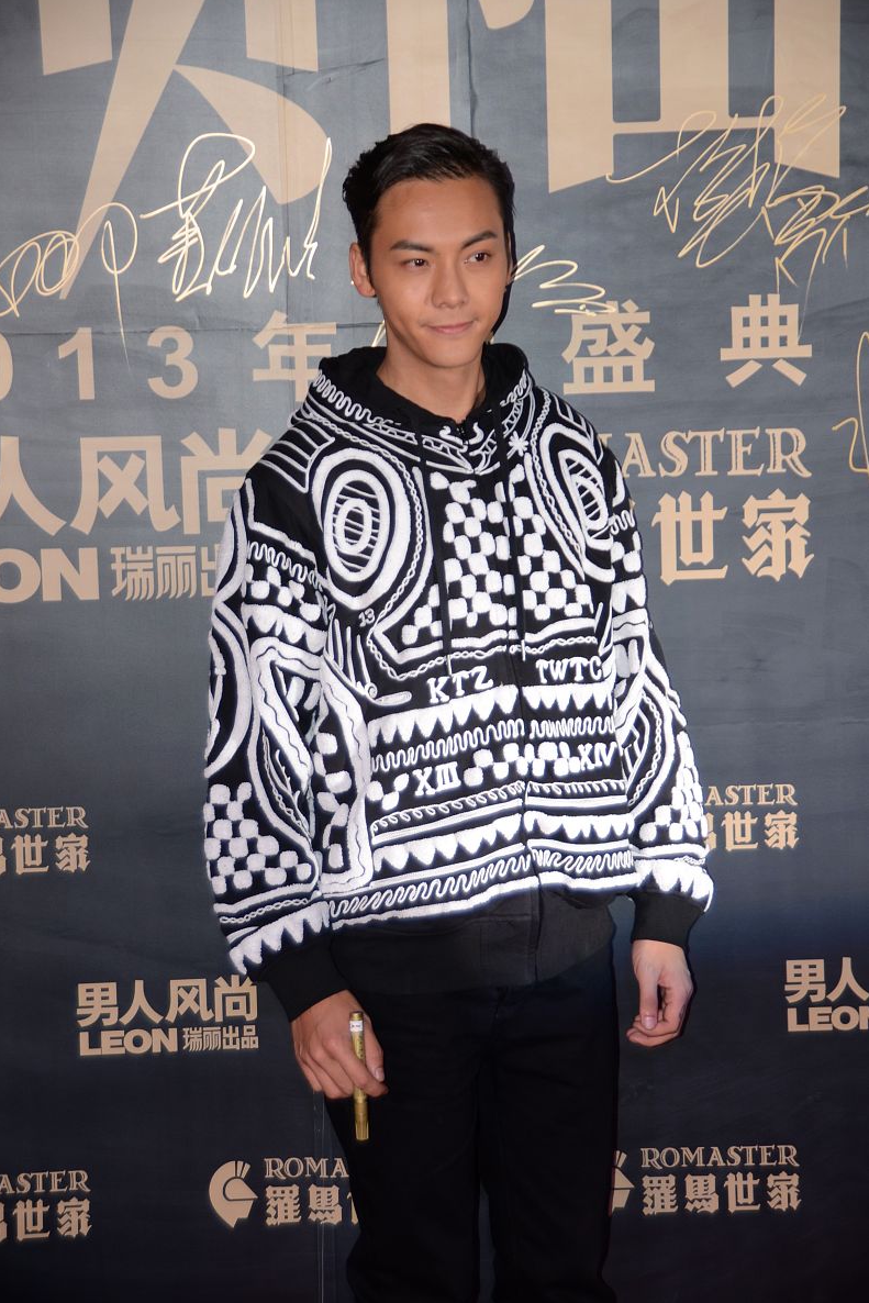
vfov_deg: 19.3
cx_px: 433
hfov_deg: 12.9
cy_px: 646
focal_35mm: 106
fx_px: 3837
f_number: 5.6
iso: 400
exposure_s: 1/160
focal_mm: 70
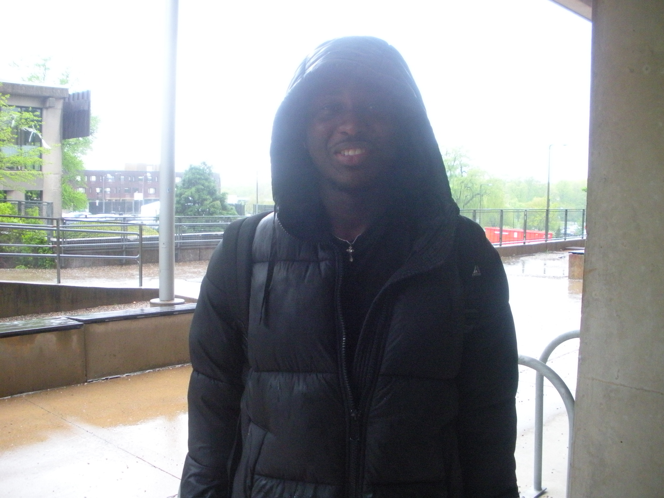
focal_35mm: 36
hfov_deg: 51.4
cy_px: 249
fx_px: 691
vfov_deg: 39.7
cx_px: 332
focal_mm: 6.3
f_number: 3.5
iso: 400
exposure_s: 1/44
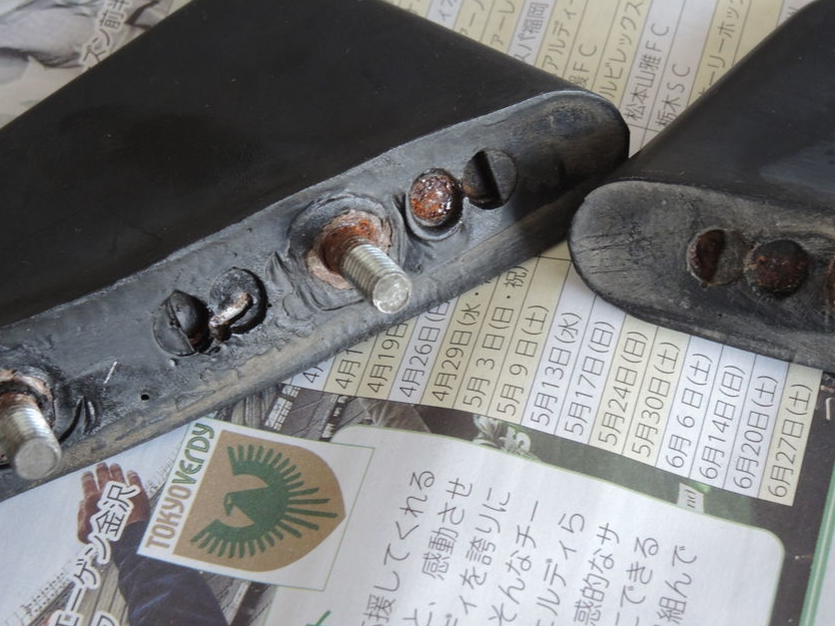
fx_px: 2291
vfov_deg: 15.5
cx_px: 526
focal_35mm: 95
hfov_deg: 20.6
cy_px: 276
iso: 320
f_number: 3.2
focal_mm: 14.1
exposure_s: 1/50
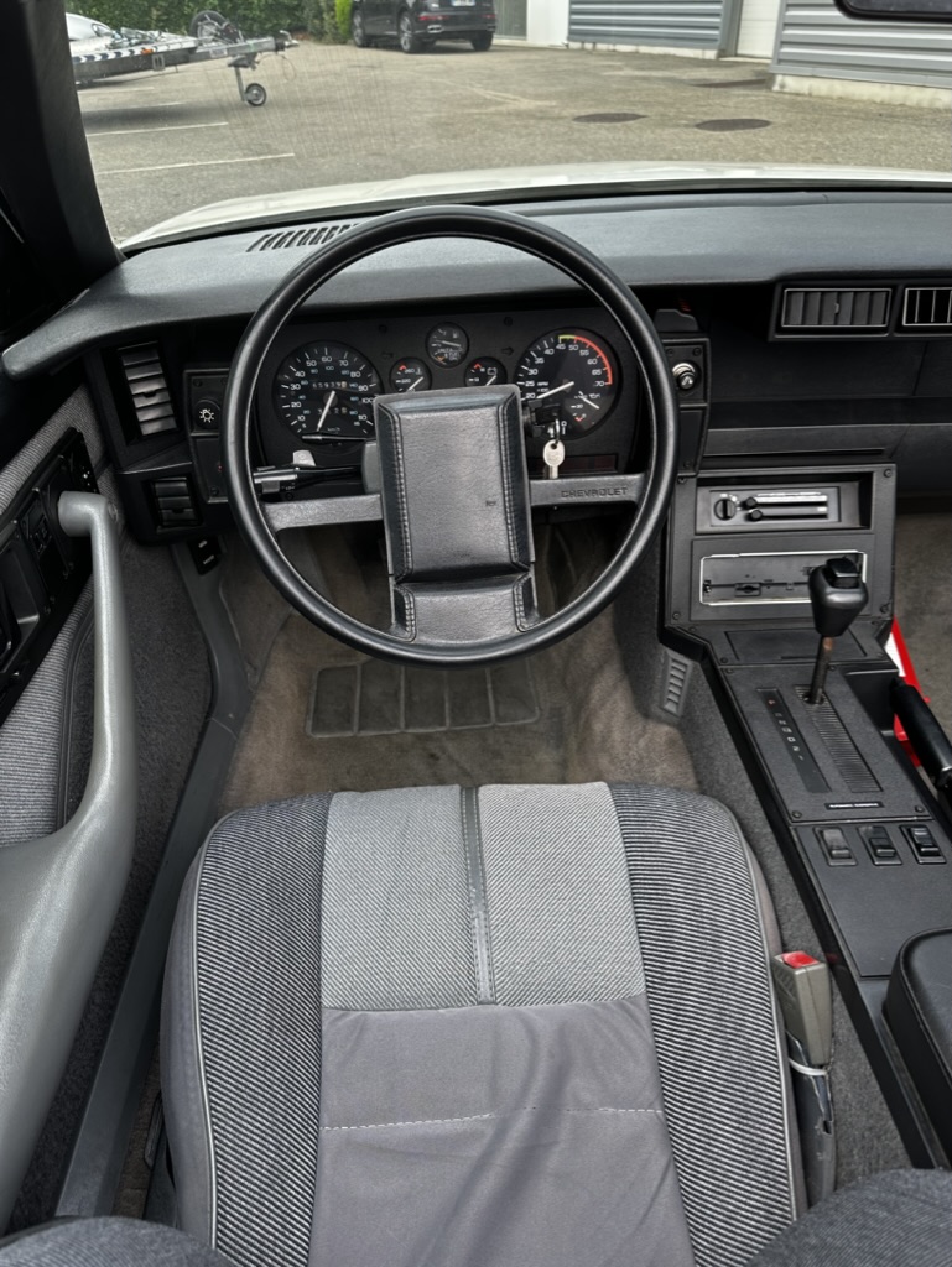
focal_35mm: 24
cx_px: 476
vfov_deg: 71.6
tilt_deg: -35.2
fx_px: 879
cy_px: 634
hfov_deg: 56.9
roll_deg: +0.7
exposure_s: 1/189
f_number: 1.78
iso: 64
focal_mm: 6.86
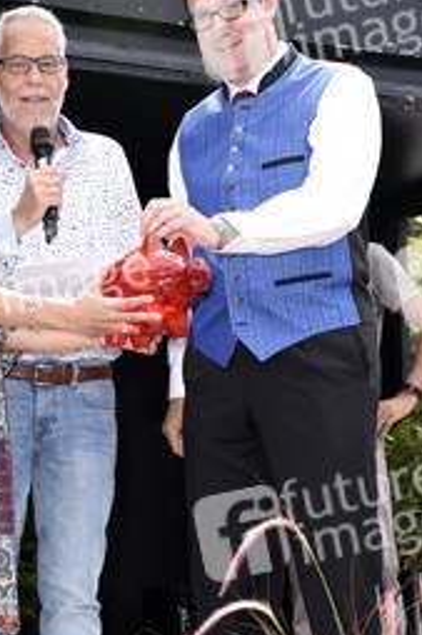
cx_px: 95
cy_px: 398
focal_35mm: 83
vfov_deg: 24.5
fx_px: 1458
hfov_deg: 16.4
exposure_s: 1/160
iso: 200
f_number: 6.3
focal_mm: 35
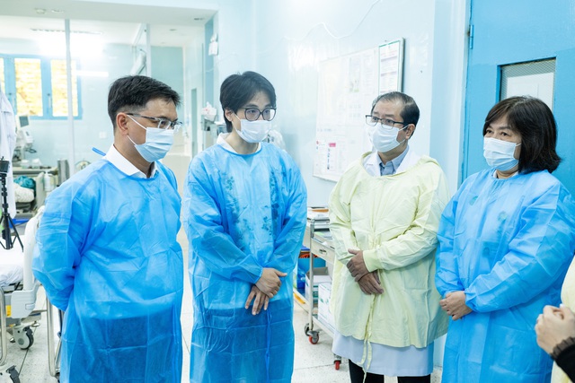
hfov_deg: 54.4
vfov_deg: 37.9
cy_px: 192
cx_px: 288
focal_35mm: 35
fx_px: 559
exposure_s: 1/160
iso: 2000
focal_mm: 35
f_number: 4
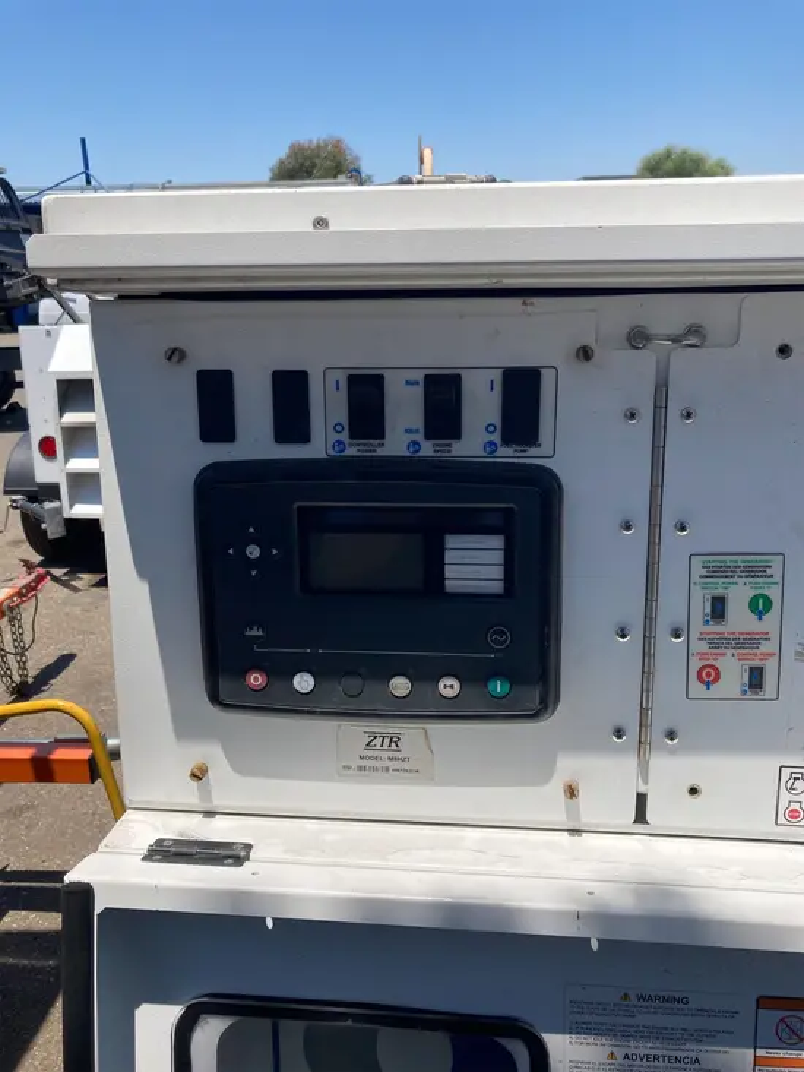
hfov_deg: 49.8
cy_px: 536
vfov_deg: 63.4
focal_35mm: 28
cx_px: 402
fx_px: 867
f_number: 1.8
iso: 20
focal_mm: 3.99
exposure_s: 1/2525
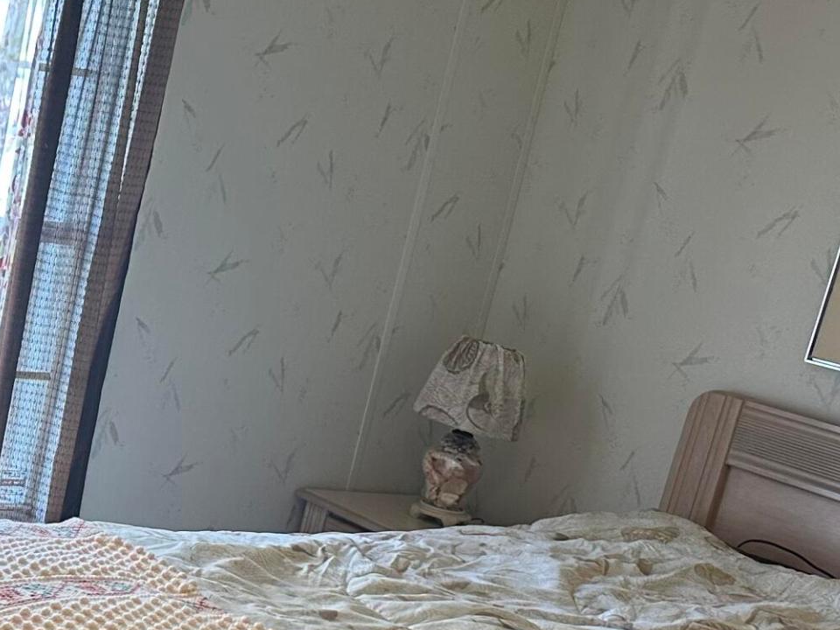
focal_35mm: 72
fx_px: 1747
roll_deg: -7.8
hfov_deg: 23.9
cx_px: -238
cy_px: 448
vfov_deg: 20.3
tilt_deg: -14.5
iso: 160
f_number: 1.78
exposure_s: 1/120
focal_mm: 6.86
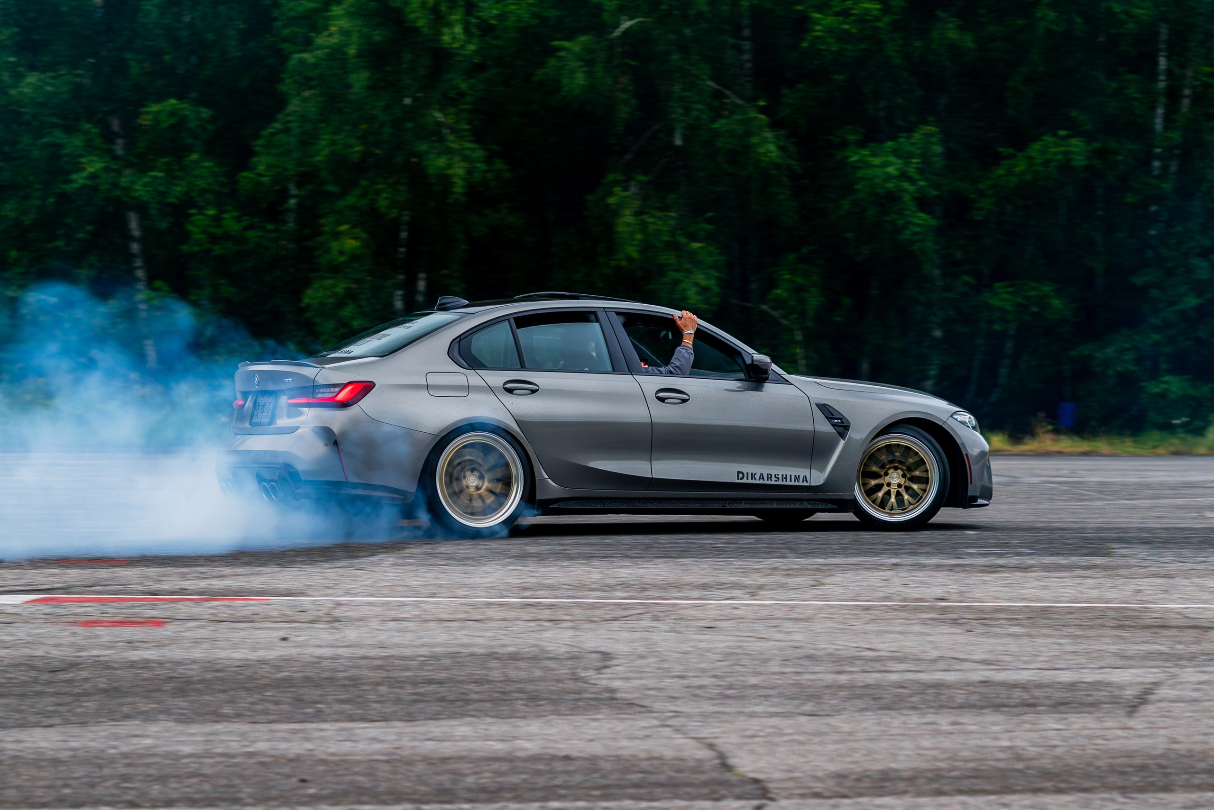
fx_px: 4669
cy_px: 406
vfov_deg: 9.9
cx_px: 674
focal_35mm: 138
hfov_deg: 14.8
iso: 640
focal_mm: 85
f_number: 3.5
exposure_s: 1/250
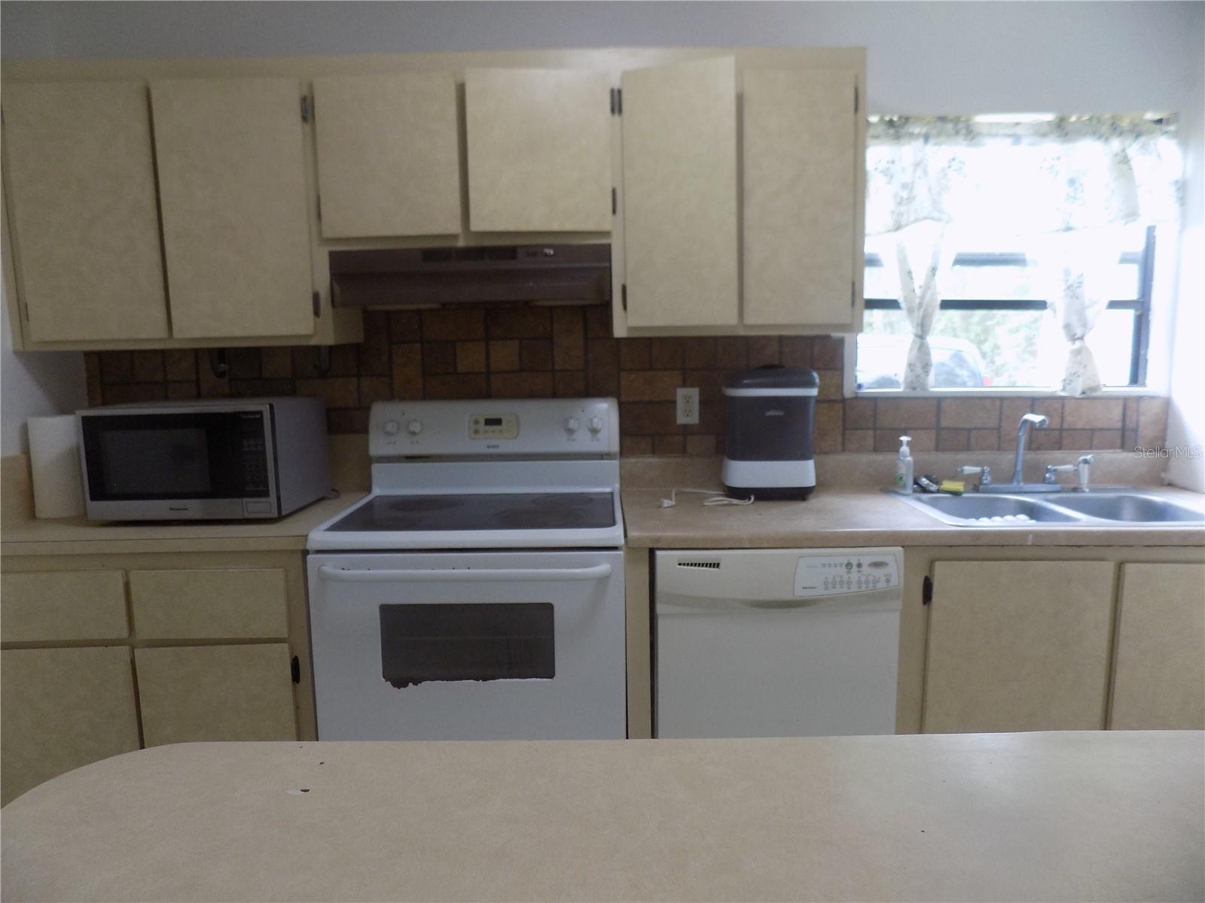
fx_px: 801
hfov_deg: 73.9
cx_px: 602
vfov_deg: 58.9
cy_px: 452
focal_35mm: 23
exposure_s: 1/30
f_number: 3.1
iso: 140
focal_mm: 4
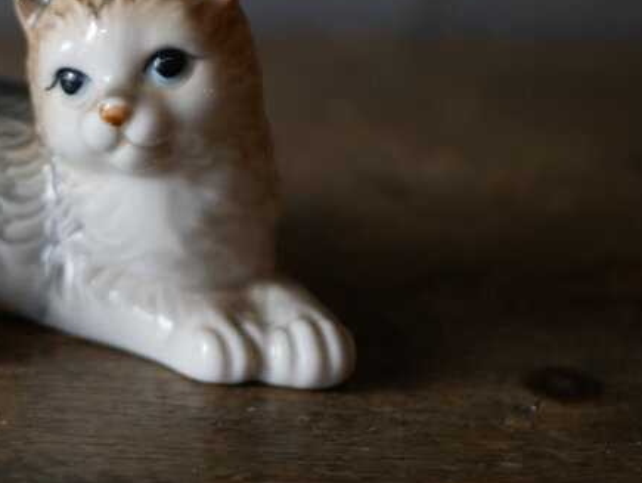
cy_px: 123
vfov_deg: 15.1
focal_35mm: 98
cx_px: 54
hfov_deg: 19.6
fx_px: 1819
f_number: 1.7
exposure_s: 1/125
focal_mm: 25
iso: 500
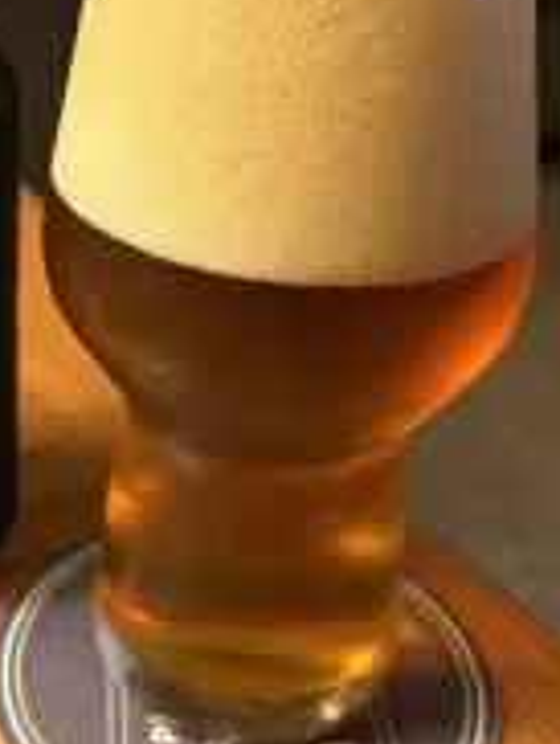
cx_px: 135
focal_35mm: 57
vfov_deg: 33.6
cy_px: 294
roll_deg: -3.9
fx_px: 1227
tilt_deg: -26.4
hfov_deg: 25.4
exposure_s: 1/60
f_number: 1.6
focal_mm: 5.96
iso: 250
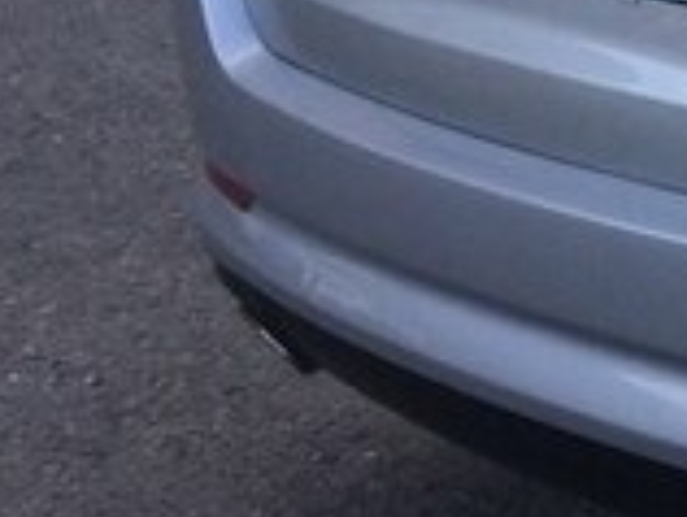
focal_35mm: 121
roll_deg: +0.9
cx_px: 1387
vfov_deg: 12.0
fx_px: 2405
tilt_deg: -15.1
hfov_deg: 13.7
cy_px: -102
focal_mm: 4.15
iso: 32
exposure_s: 1/533
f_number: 2.2
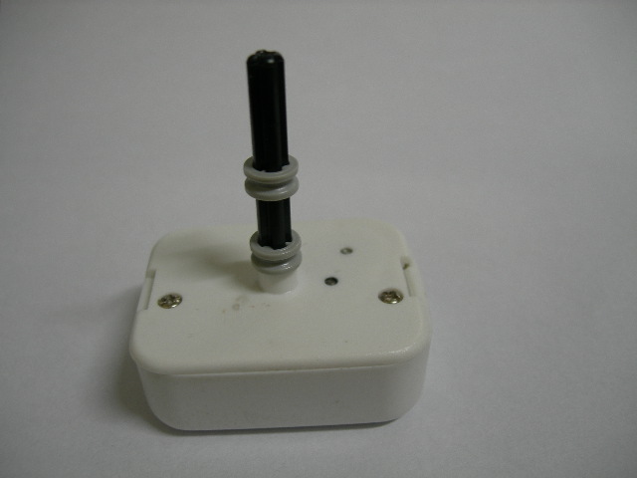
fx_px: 699
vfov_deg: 37.7
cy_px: 239
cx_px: 318
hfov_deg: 49.0
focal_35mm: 38
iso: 50
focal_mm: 7.8
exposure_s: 1/7
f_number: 2.8
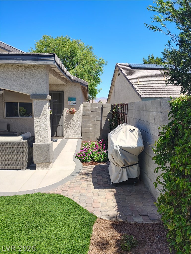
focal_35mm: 24
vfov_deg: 71.5
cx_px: 96
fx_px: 176
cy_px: 127
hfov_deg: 56.9
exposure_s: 1/570
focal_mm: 5.56
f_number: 1.8
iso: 100
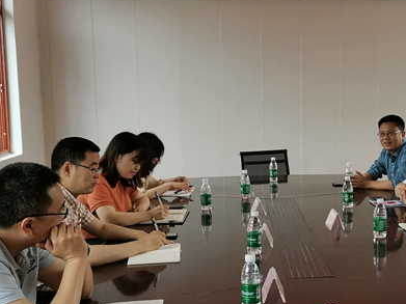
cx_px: 298
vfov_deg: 27.0
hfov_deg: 34.9
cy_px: 167
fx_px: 633
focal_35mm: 54
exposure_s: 1/100
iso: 80
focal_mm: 4.75
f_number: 1.8
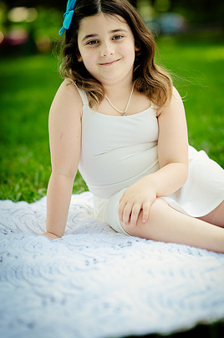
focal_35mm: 95
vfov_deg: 21.5
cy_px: 151
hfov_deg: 14.4
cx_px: 124
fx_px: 888
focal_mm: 85
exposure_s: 1/200
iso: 50
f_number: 2.2
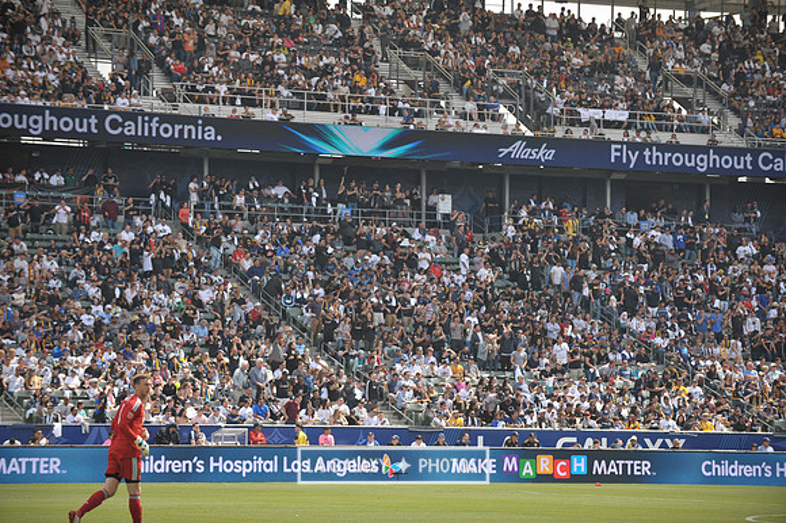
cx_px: 393
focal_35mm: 140
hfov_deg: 14.7
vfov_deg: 9.8
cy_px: 262
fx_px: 3055
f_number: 3.5
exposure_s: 1/2500
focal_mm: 140
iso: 320
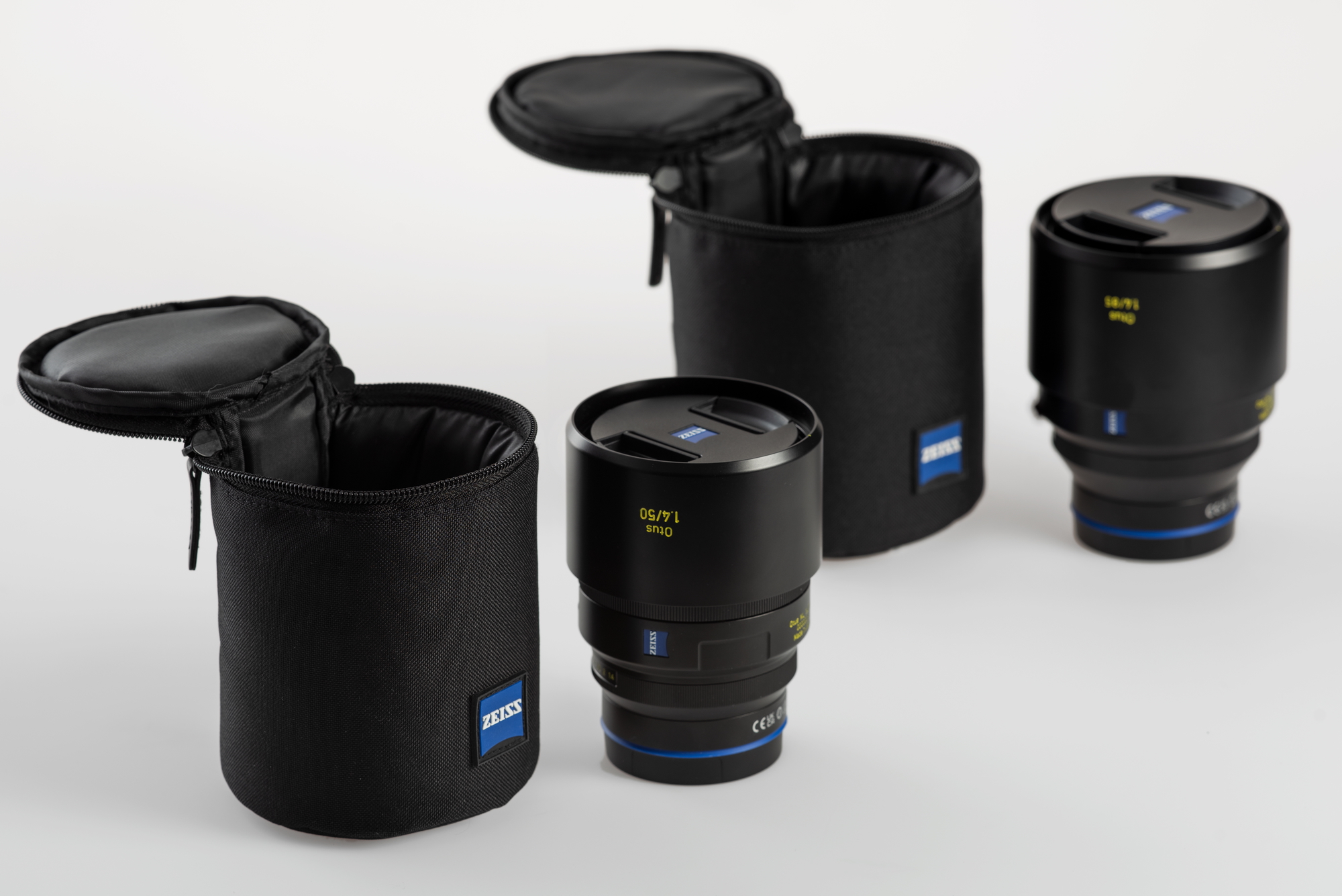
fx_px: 5034
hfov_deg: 15.2
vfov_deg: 10.2
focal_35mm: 135
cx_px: 671
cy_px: 448
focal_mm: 135
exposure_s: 1/160
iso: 31
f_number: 8
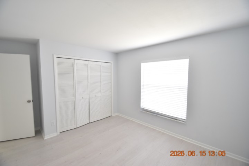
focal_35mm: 15
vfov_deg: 77.3
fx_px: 104
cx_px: 124
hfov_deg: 100.4
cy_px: 83
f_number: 3.5
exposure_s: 1/90
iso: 800
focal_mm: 10
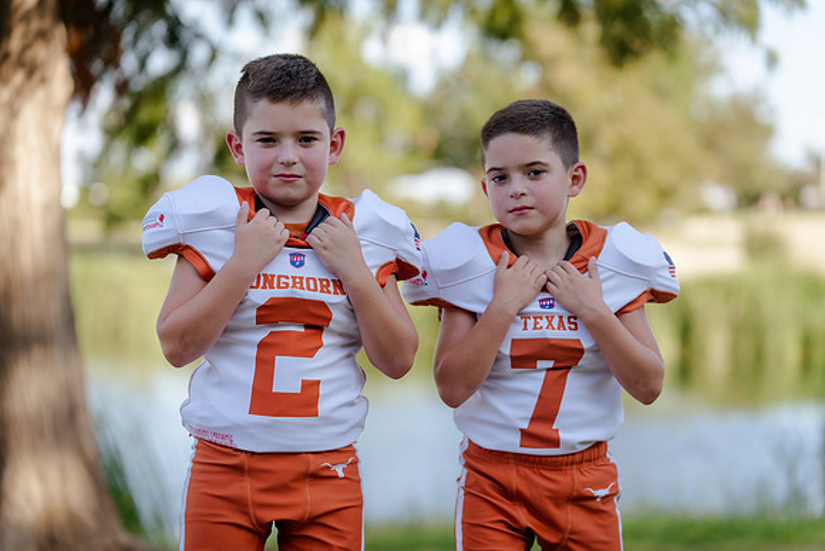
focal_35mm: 108
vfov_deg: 12.7
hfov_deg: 18.9
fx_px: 2475
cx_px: 412
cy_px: 276
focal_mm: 108
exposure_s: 1/320
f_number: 3.2
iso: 125
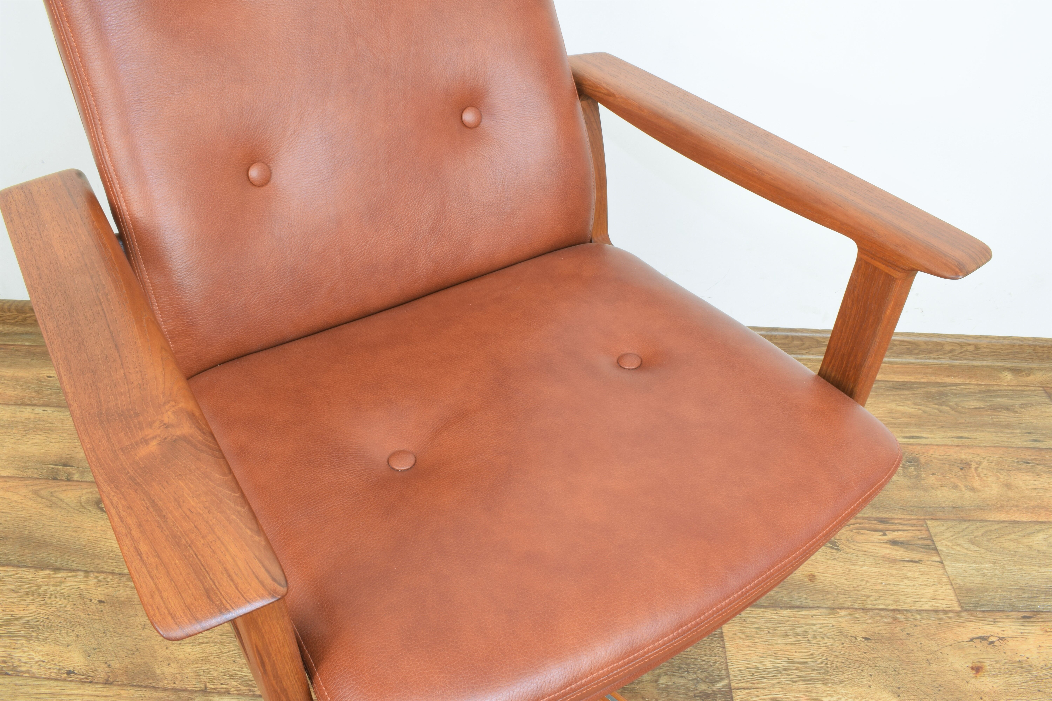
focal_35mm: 30
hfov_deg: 61.9
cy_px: 350
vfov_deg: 43.6
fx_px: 877
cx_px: 526
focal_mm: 20
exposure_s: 5
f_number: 22
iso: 100
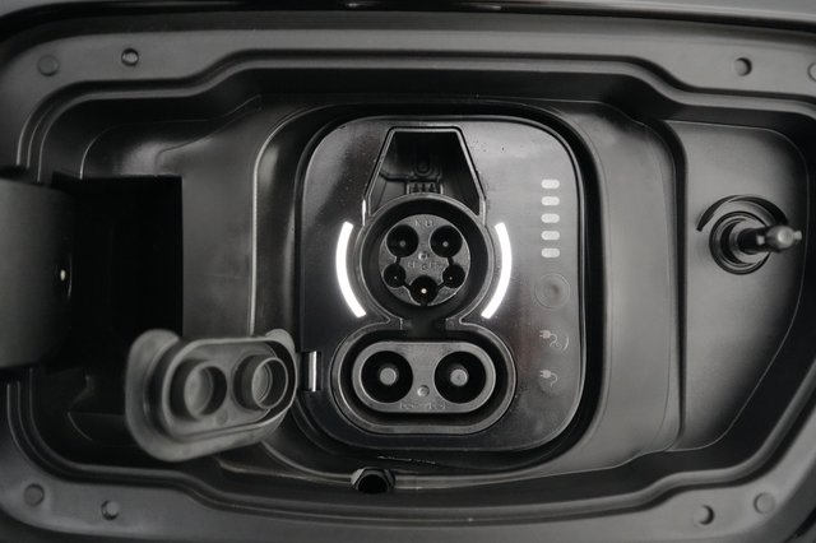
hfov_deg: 65.5
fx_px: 634
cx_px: 408
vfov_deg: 46.4
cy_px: 272
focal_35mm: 28
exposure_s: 1/160
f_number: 2.8
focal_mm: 28
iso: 10000
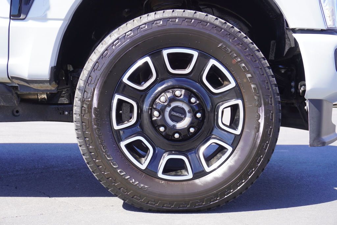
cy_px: 112
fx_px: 464
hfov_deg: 39.9
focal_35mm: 50
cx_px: 168
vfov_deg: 27.3
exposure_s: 1/80
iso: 100
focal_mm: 33
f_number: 6.3
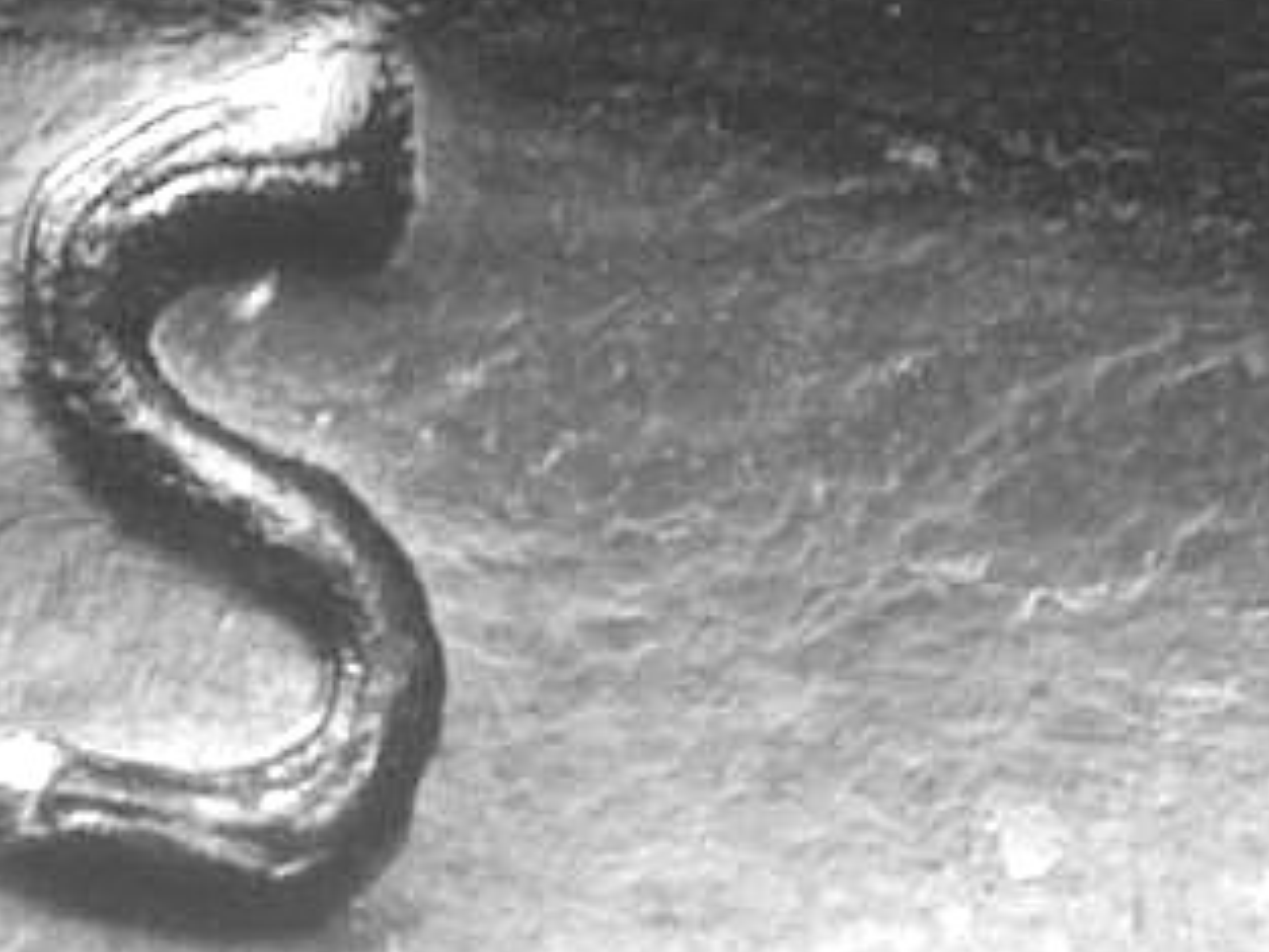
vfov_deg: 4.7
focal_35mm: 315
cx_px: 186
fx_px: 11552
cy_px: 454
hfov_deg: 6.3
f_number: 5.1
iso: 123
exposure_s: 1/4.2
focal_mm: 32
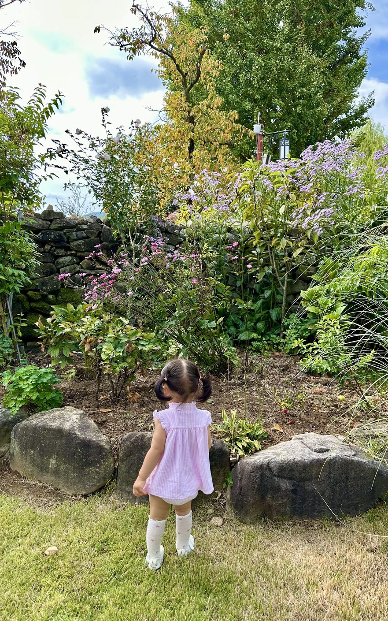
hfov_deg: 47.6
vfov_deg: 70.4
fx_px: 440
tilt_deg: -8.5
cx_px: 208
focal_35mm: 26
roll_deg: -2.9
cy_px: 305
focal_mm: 6.86
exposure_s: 1/1119
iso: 80
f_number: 1.78
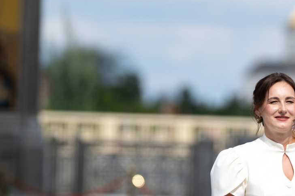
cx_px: 344
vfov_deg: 2.9
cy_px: 231
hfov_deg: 4.3
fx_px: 3891
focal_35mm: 475
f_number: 2
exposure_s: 1/2500
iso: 64
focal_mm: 135
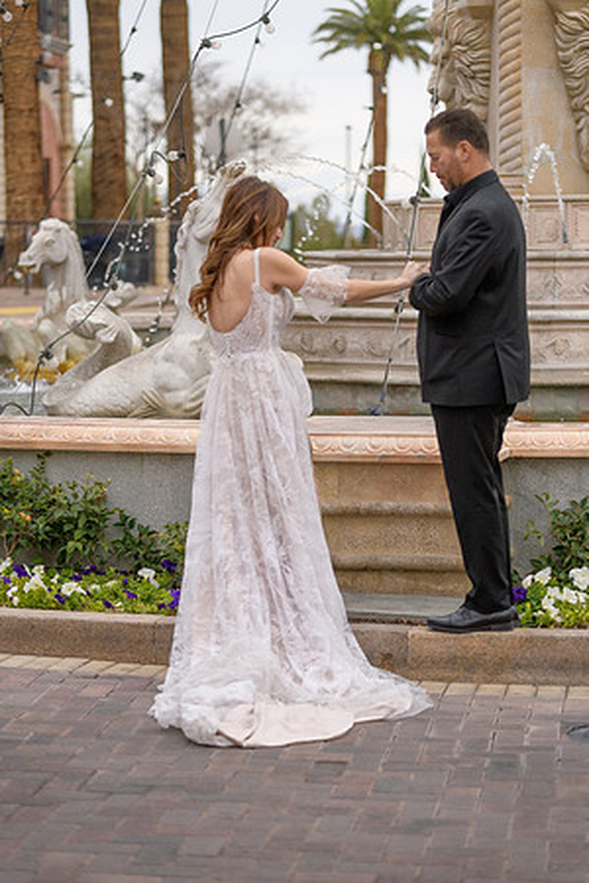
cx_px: 294
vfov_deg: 20.4
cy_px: 442
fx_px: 2454
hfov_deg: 13.7
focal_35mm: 100
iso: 250
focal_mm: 100
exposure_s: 1/3200
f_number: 2.8
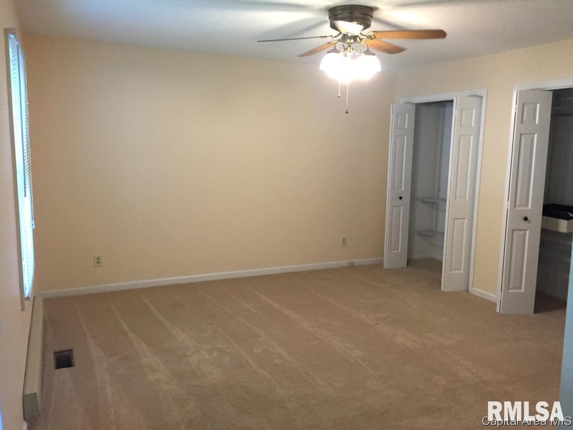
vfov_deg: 48.2
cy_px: 215
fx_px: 480
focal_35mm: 29
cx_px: 286
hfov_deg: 61.7
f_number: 2.2
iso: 160
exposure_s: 1/30
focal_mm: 4.15
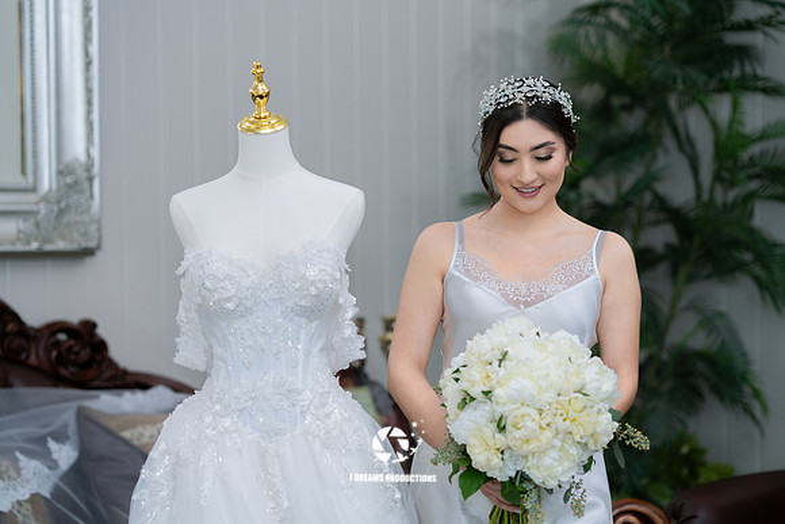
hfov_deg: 23.0
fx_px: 1927
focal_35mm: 88
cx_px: 392
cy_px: 262
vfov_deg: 15.5
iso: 640
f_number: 2
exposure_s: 1/200
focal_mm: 85
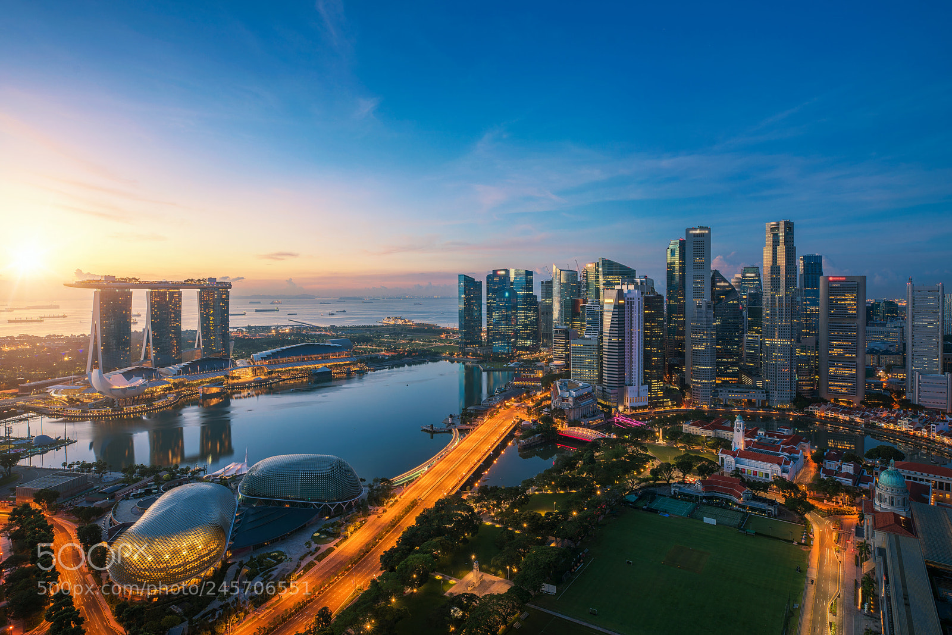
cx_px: 476
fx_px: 529
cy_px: 318
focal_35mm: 20
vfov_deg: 61.9
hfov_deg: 84.0
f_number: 9
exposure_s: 2
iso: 100
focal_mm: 20
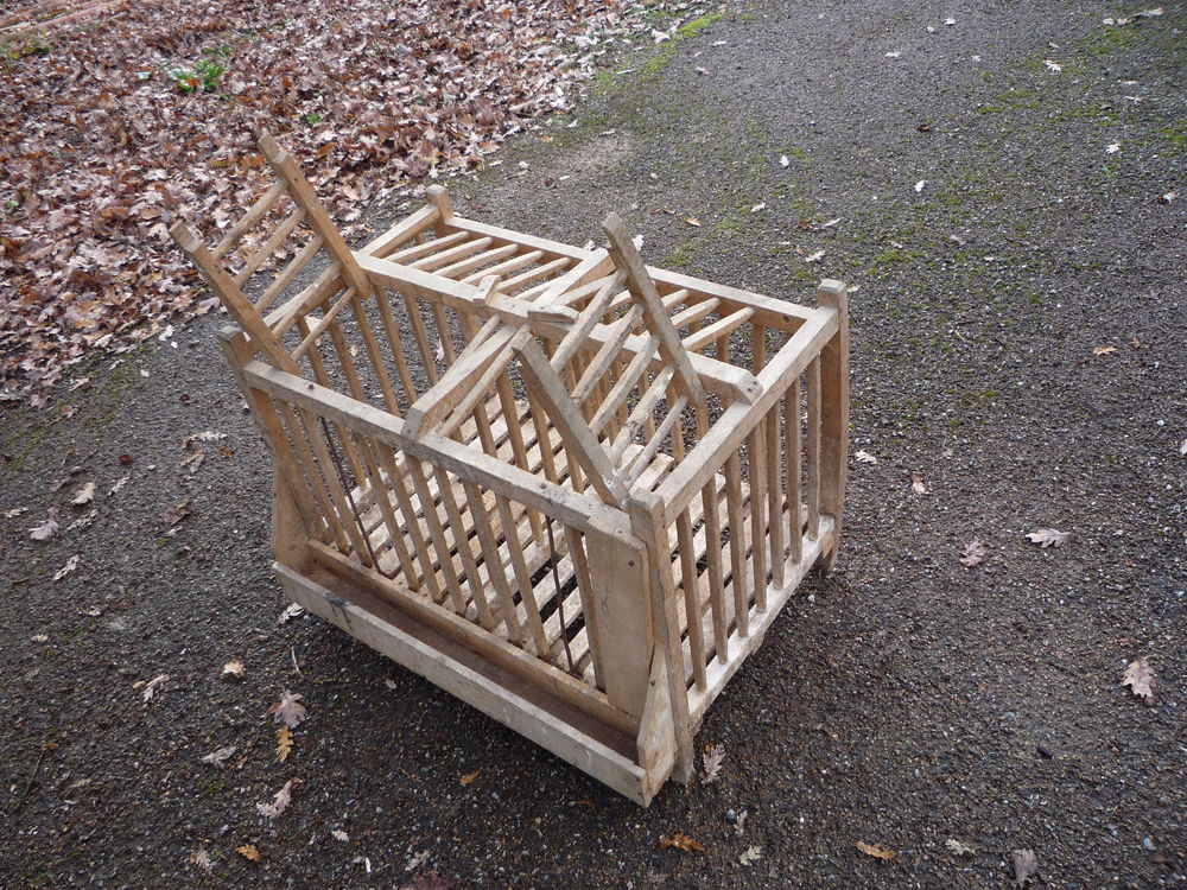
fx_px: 1029
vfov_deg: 46.8
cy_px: 445
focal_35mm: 30
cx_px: 594
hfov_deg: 60.0
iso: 100
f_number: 3.5
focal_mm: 5.2
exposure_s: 1/100
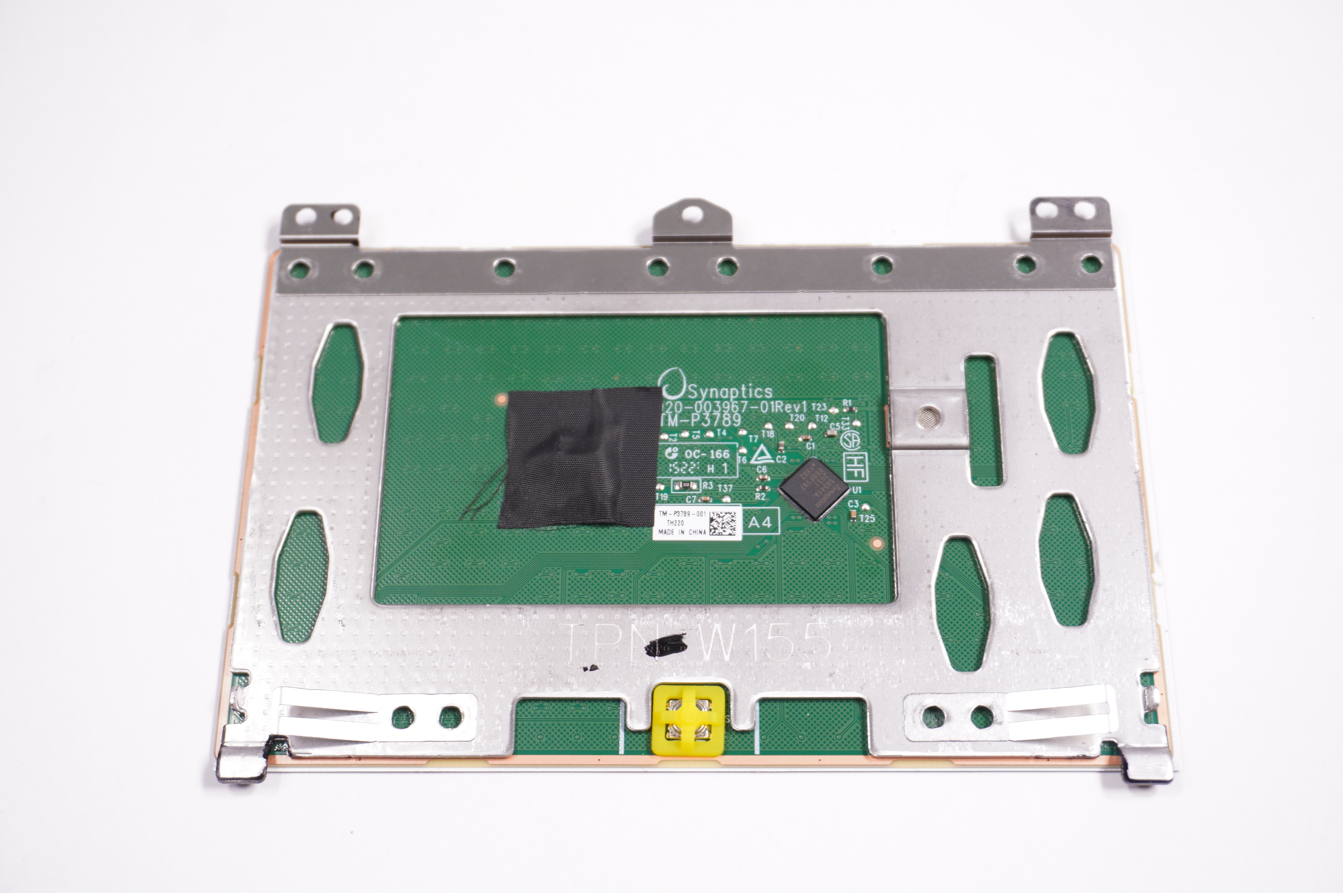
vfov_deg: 28.0
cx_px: 672
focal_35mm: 48
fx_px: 1789
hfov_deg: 41.1
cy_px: 446
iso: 400
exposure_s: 1/160
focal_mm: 32
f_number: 5.6
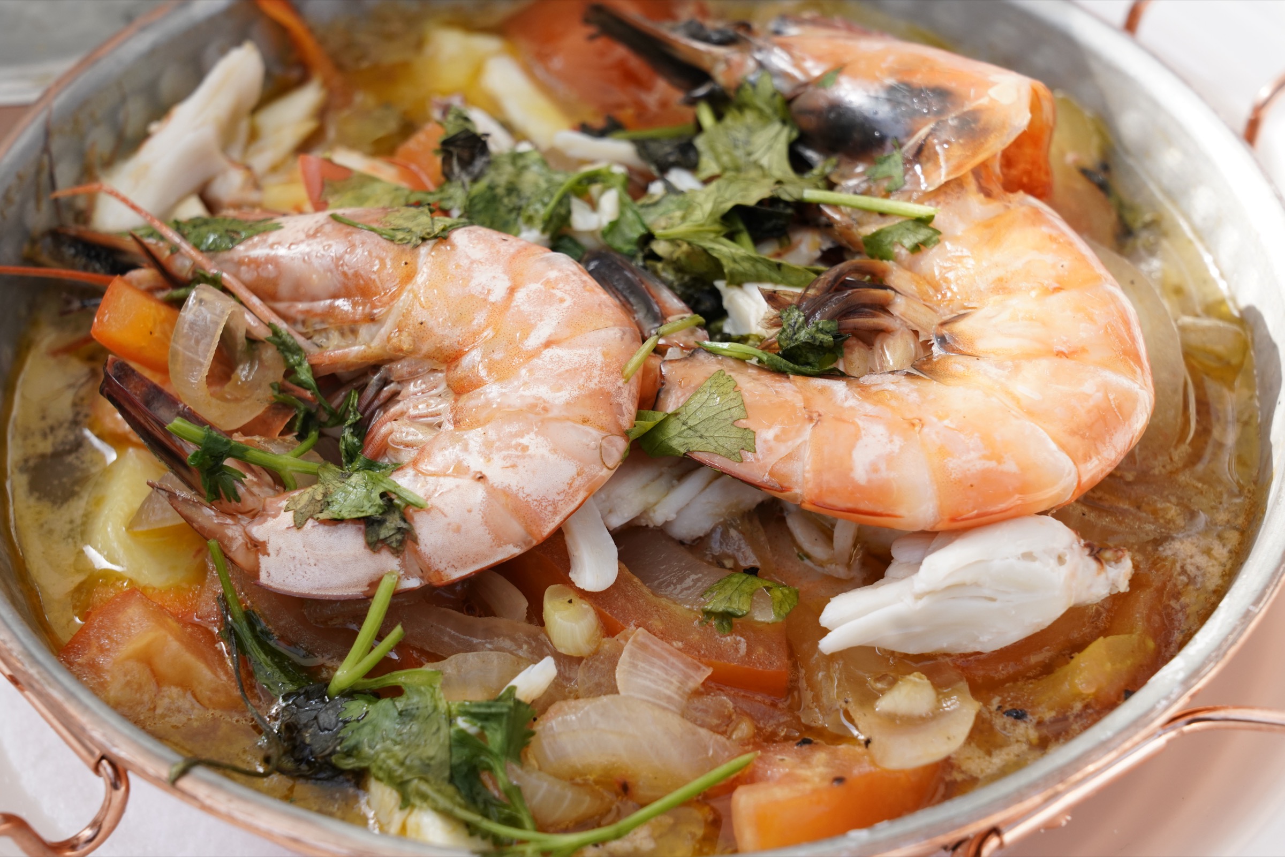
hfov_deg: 19.5
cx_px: 642
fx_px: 3748
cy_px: 428
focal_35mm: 105
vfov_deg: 13.0
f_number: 11
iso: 800
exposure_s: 1/250
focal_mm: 105
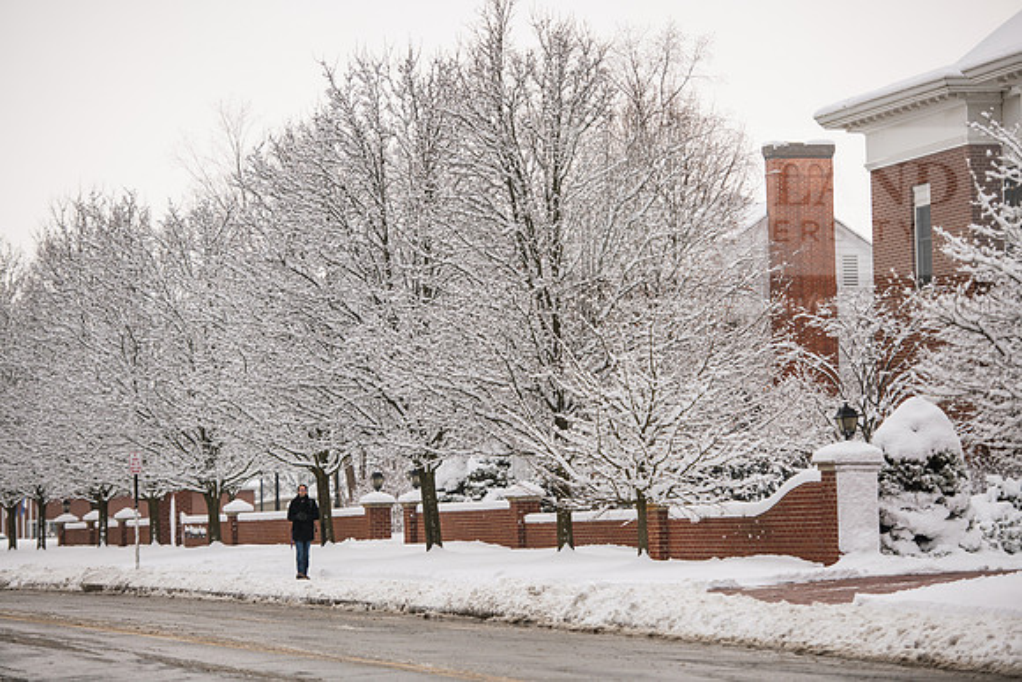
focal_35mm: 130
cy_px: 341
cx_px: 511
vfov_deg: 10.6
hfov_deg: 15.8
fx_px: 3691
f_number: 3.2
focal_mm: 130
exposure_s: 1/500
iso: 160
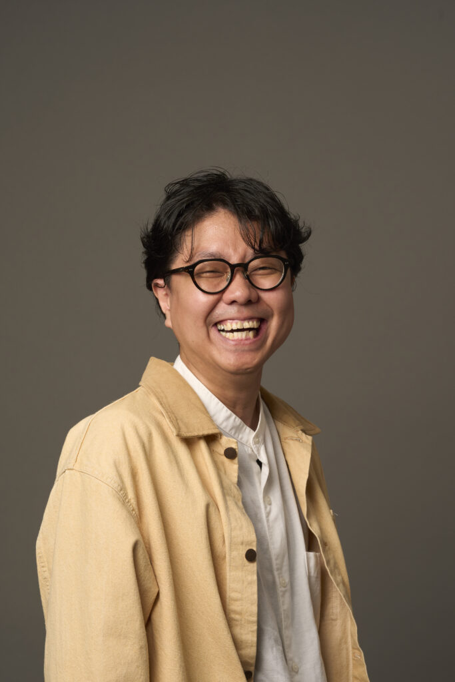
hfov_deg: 12.1
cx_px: 228
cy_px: 341
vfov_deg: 18.1
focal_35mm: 113
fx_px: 2141
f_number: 11
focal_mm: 113
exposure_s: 1/800
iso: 500
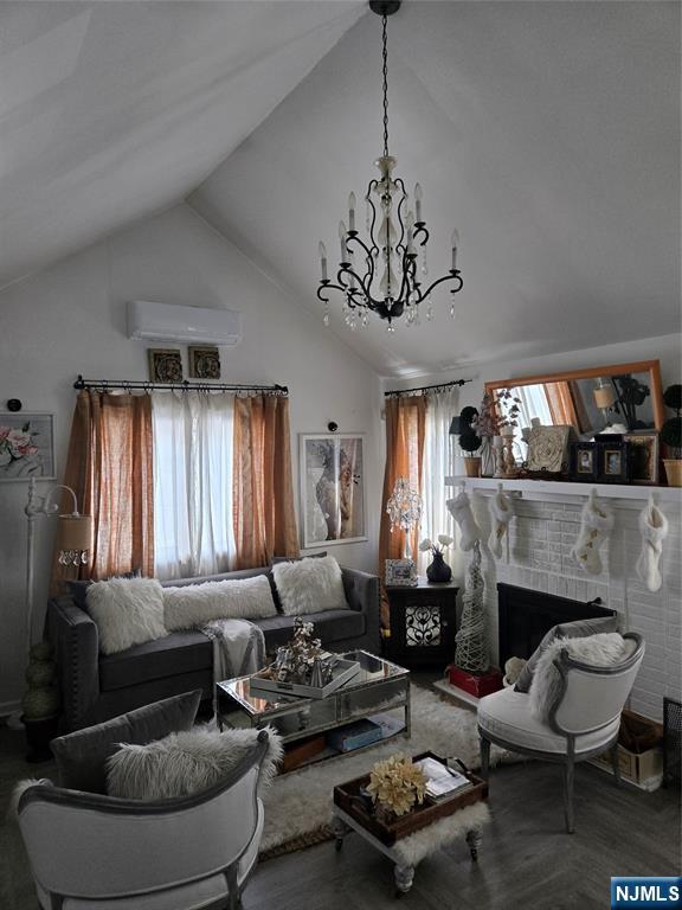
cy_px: 455
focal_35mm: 23
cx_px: 341
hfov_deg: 58.9
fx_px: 604
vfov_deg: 73.9
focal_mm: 5.4
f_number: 1.8
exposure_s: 1/120
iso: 200
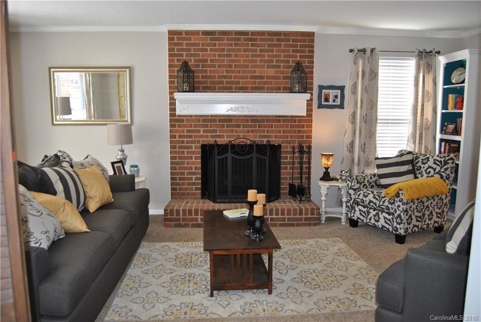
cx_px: 240
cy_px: 161
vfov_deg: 48.0
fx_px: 361
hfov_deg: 67.4
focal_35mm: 27
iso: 200
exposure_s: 1/60
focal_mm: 18
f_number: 3.5
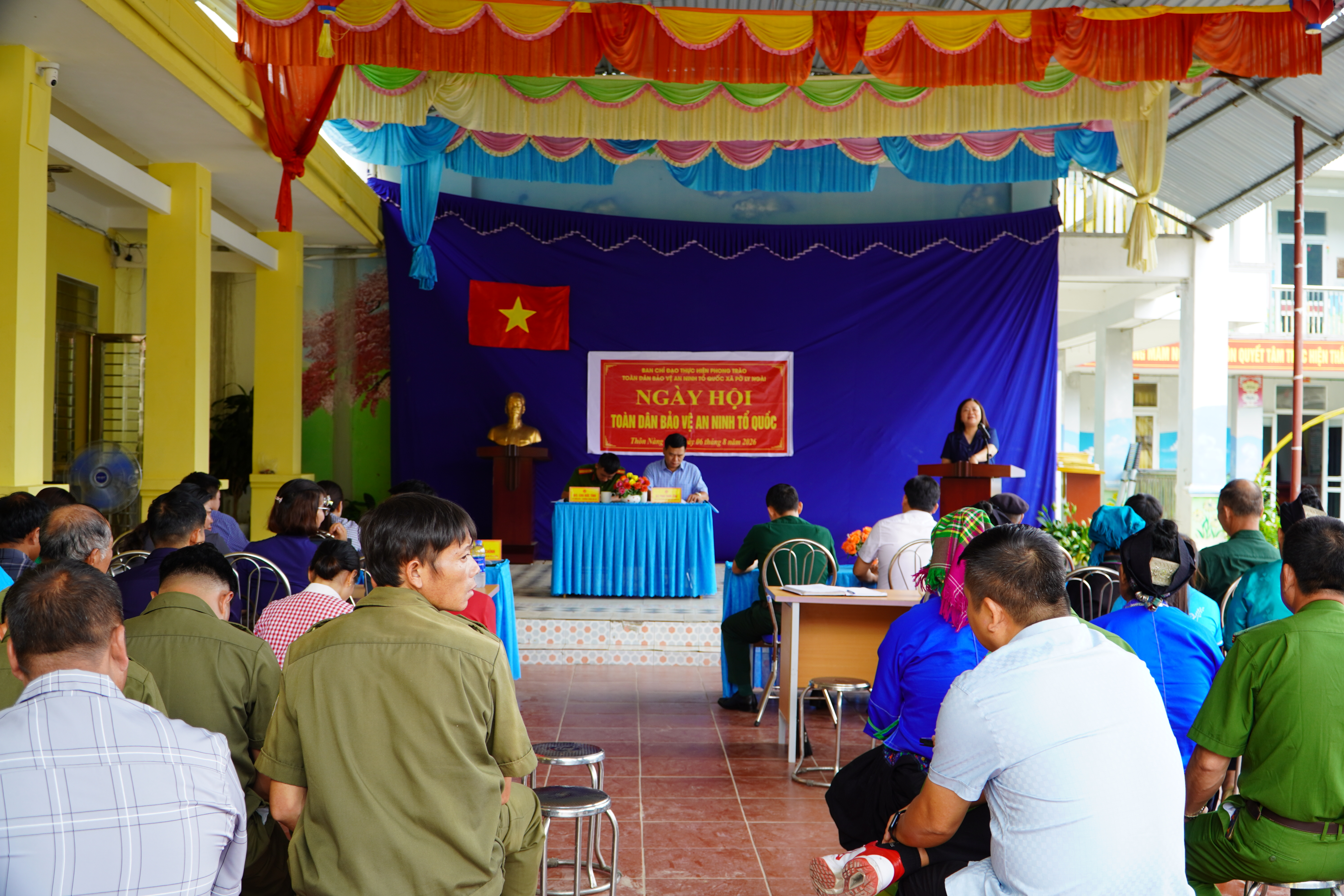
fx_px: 1344
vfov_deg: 36.9
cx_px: 672
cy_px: 448
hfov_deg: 53.1
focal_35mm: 36
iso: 100
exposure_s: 1/100
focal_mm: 24
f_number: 4
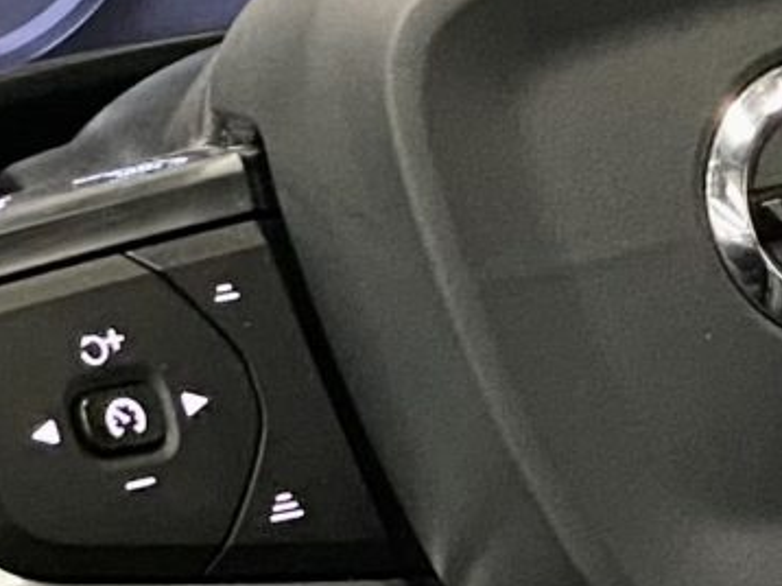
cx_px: 1027
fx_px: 4199
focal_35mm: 186
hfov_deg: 10.4
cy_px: 958
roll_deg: -2.2
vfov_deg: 7.8
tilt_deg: -30.1
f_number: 1.8
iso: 1000
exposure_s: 1/22
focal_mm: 4.25
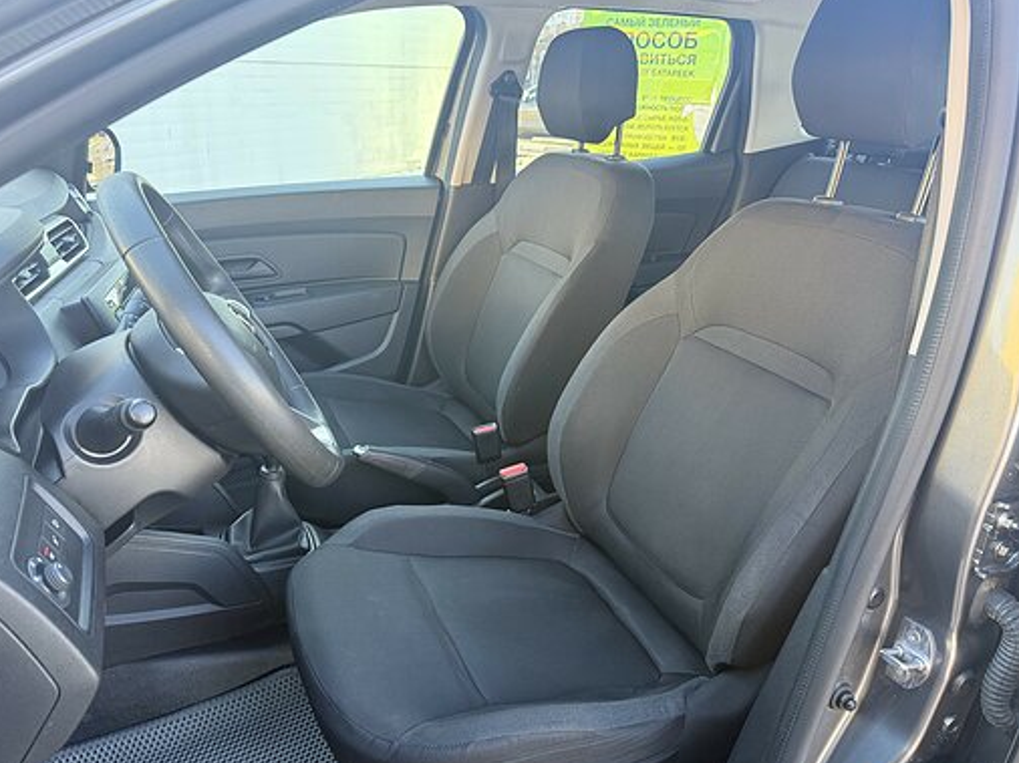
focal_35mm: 26
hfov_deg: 67.3
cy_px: 402
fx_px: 765
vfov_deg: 53.0
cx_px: 505
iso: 200
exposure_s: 1/130
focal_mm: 6.76
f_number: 1.78
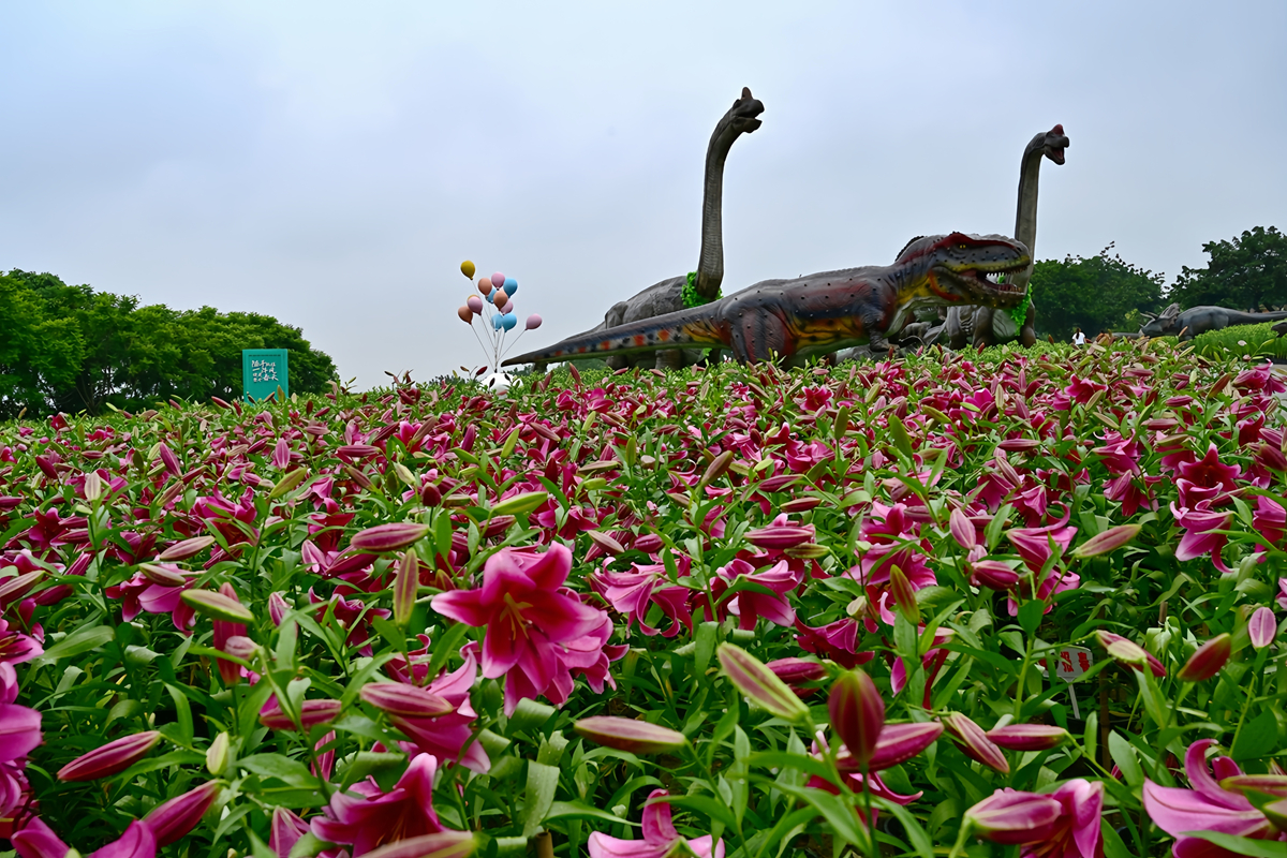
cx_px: 644
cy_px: 429
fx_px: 1215
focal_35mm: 34
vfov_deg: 38.9
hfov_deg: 55.8
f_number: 8
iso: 400
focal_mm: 34
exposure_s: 1/500
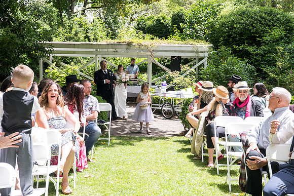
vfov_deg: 26.0
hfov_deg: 38.2
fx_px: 425
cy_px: 98
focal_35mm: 52
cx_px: 147
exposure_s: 1/400
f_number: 7.1
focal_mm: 52
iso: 640
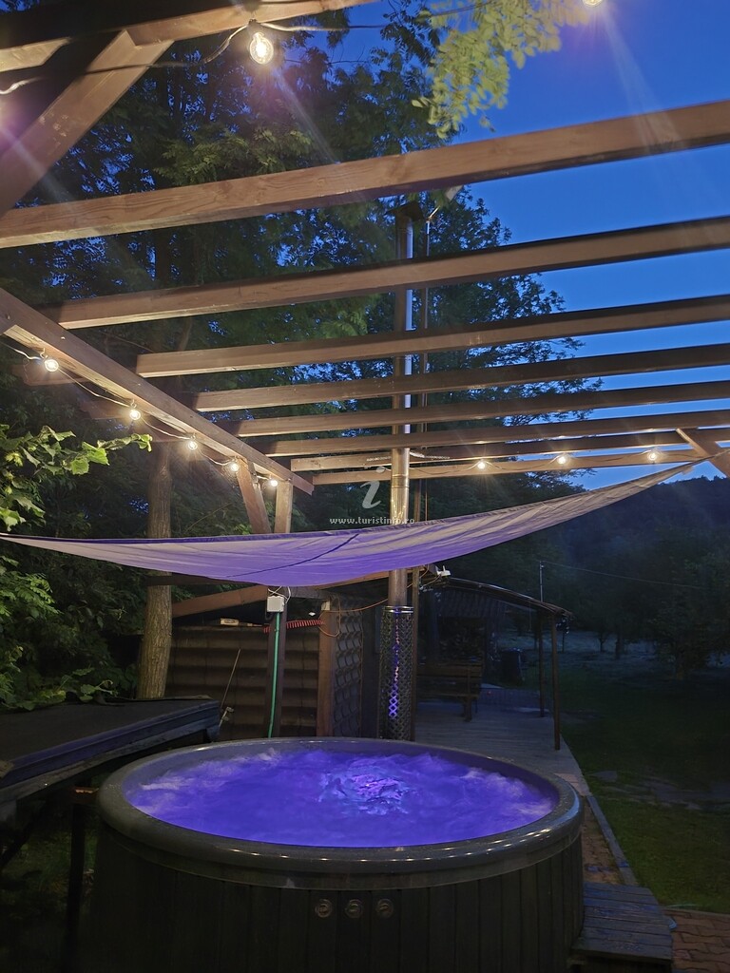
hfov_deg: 58.9
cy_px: 486
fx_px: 647
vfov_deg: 73.9
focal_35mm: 23
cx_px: 365
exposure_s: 1/25
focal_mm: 5.4
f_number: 1.8
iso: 2500
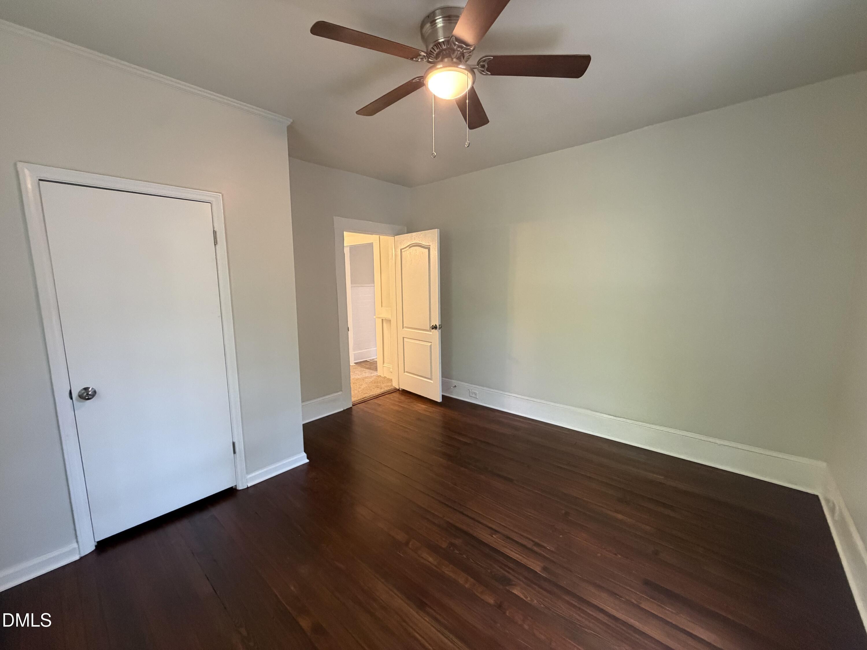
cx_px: 434
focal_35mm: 14
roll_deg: +1.3
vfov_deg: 85.7
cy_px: 325
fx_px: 351
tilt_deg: -7.6
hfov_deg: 102.1
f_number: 2.2
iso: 500
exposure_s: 1/60
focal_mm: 2.22
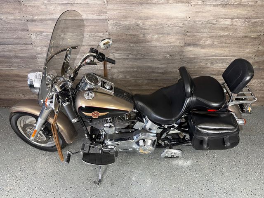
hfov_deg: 71.6
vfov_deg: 56.8
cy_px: 99
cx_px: 132
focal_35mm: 24
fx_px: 183
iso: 80
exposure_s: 1/26
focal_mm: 6.76
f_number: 1.78
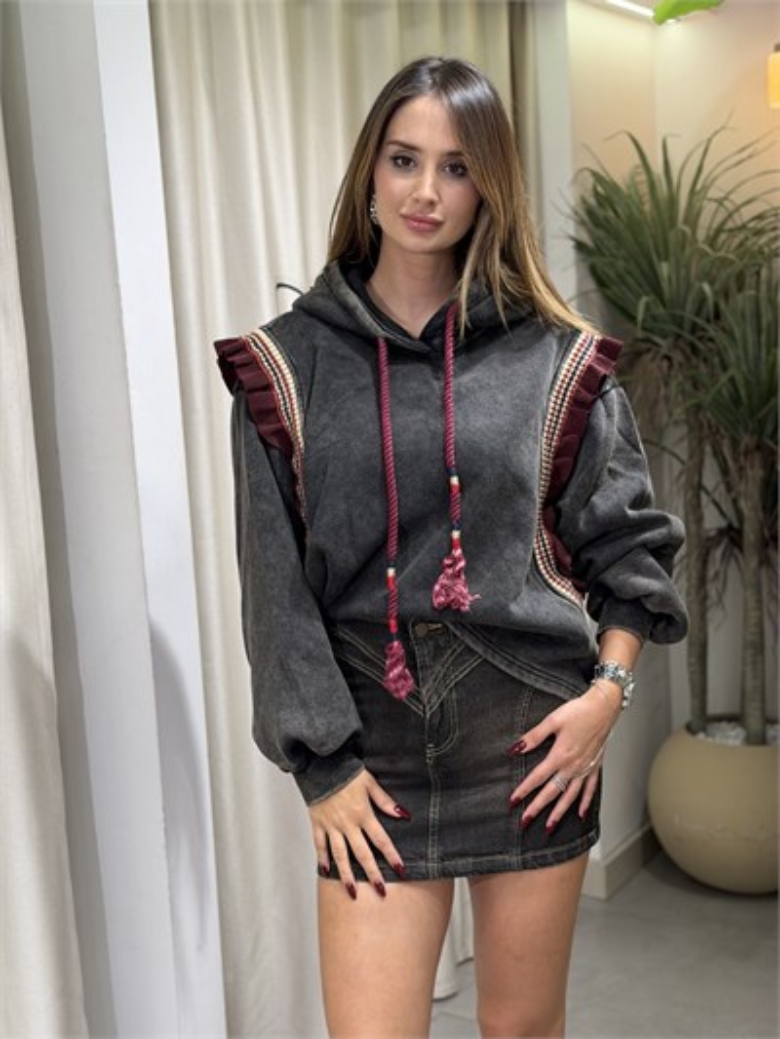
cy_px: 520
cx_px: 390
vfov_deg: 39.6
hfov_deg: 30.3
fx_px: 1442
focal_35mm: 48
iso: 64
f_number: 1.78
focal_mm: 6.76
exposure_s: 1/186
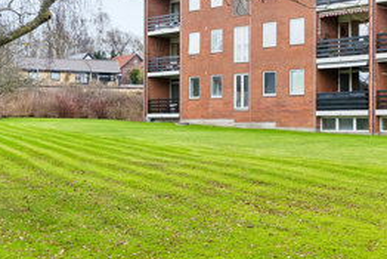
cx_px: 402
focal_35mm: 60
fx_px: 640
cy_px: 101
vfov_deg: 22.8
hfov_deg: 30.8
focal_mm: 19.5
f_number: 6.3
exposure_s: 1/60
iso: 1000
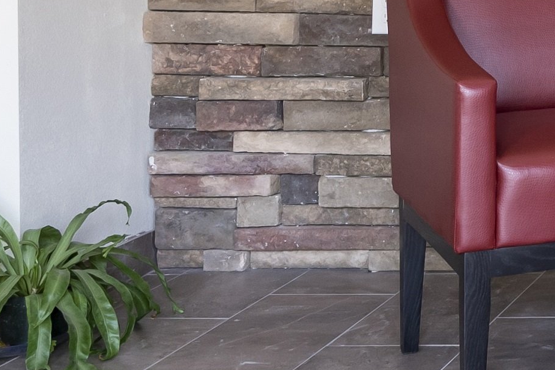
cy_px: -157
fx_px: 1603
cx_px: 956
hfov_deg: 16.8
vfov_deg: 12.6
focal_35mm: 104
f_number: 8
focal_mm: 19
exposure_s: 1/20
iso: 400
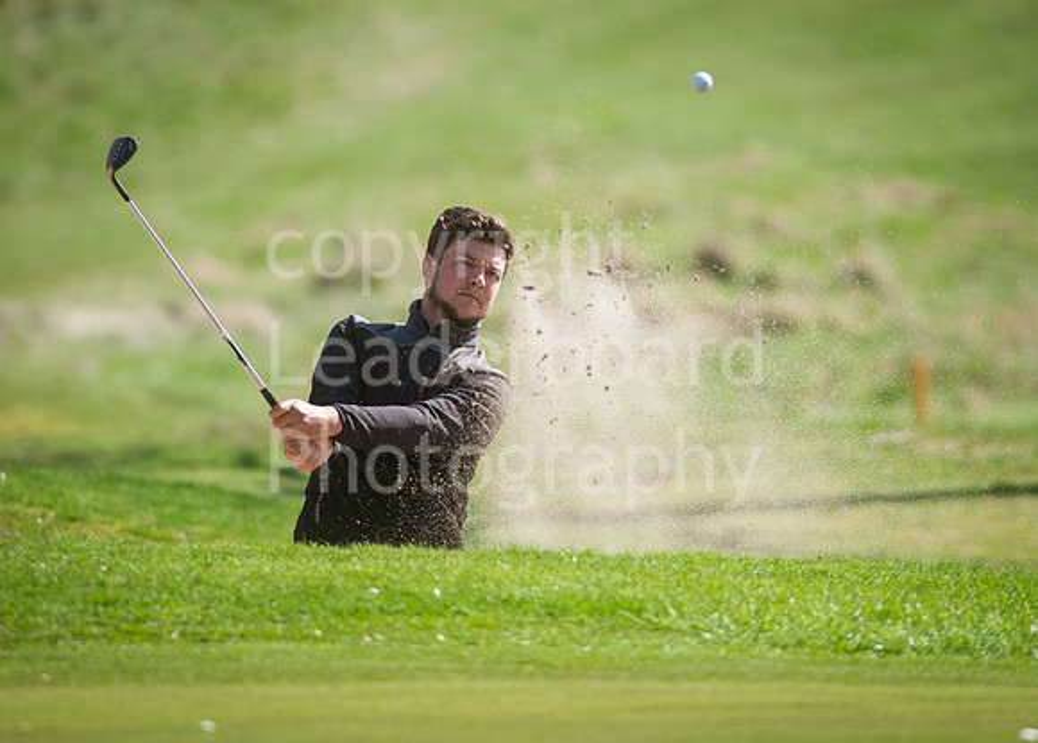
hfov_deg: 3.8
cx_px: 538
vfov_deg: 2.8
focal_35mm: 524
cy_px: 331
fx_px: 15465
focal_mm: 300
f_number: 4
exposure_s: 1/2500
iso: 400
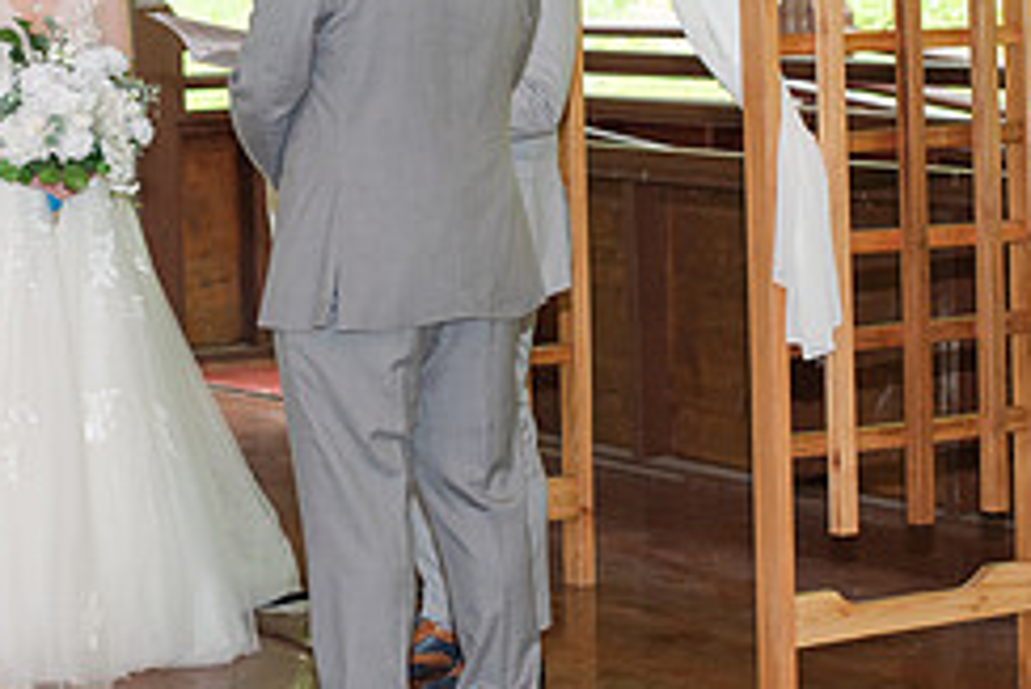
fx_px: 3725
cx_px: 131
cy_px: 103
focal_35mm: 130
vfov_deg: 10.5
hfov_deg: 15.6
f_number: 3.5
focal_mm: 50
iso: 800
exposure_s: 1/200
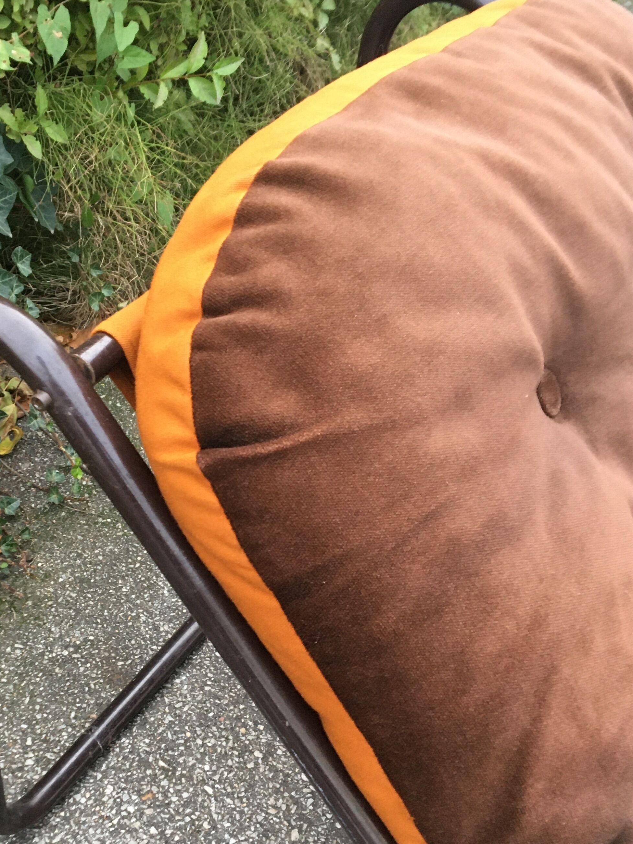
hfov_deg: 31.8
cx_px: 194
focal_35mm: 45
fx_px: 1097
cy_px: 512
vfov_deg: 41.8
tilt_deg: -46.8
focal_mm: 4.15
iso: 160
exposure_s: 1/33
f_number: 2.2
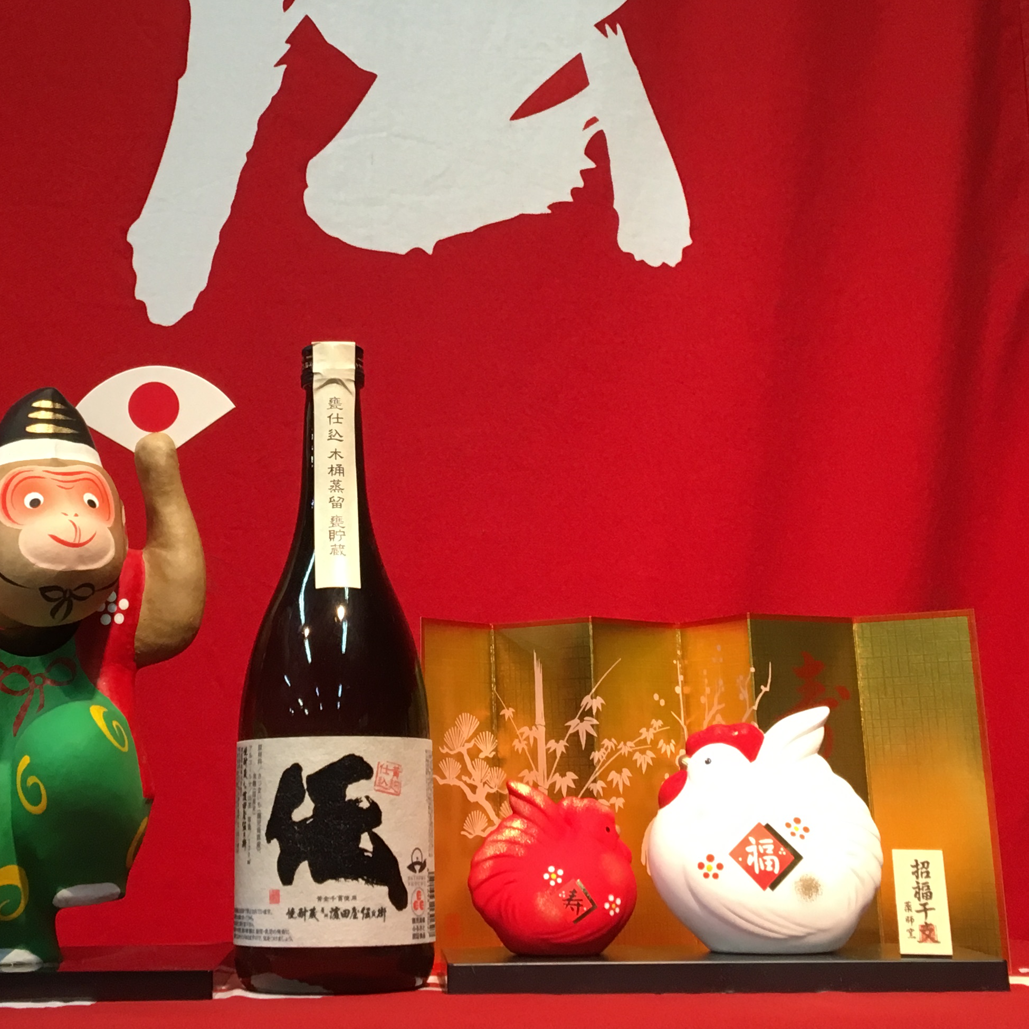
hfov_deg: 32.1
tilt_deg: +14.6
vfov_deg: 31.6
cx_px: 393
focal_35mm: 53
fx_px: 1782
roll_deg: +0.8
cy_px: 253
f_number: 2.2
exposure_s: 1/30
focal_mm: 4.15
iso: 80
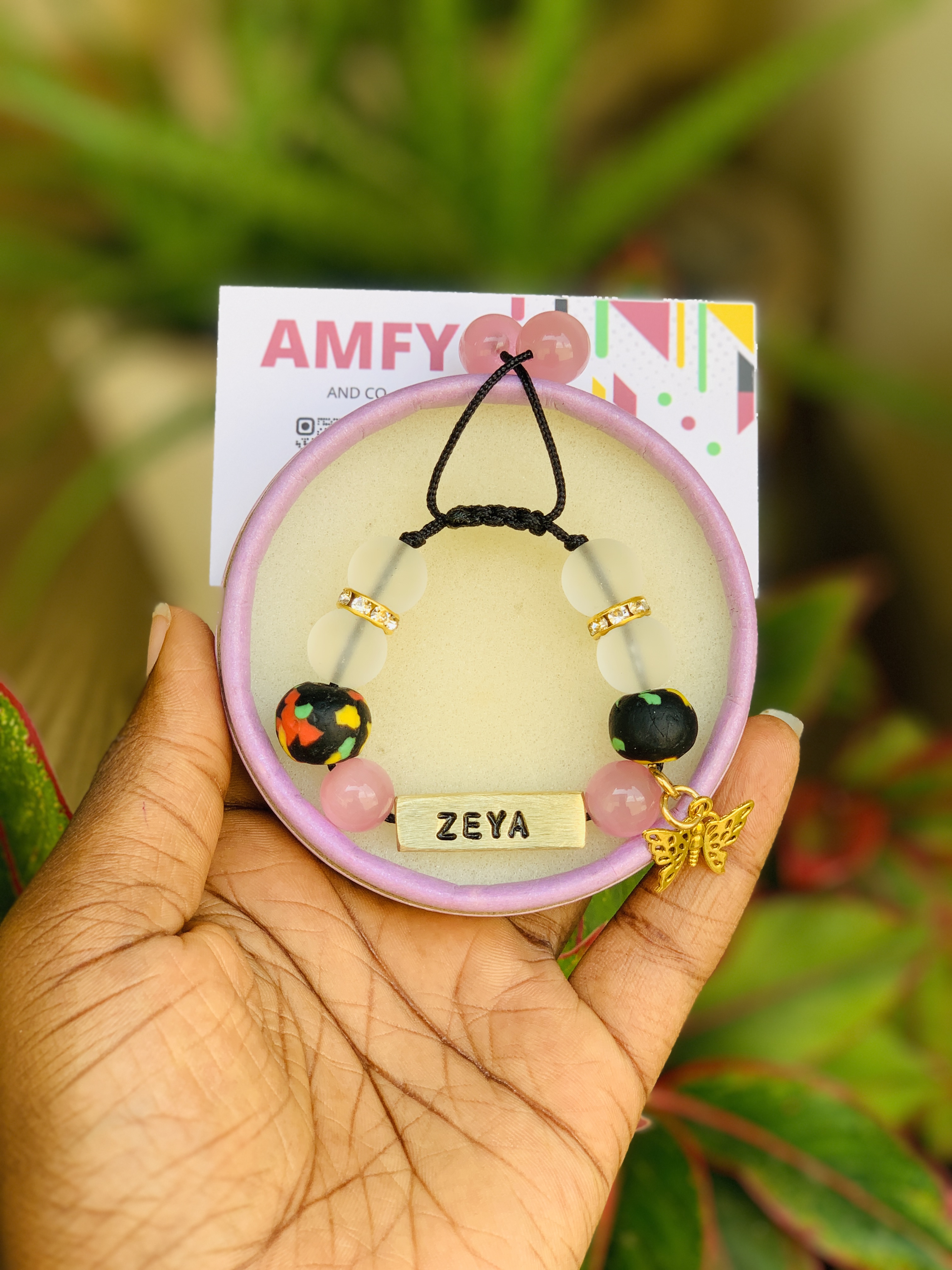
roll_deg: -2.2
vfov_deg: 36.8
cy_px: 635
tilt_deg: -29.8
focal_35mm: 52
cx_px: 476
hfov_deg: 28.0
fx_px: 1907
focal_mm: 6
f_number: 2.4
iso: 16
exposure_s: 1/122
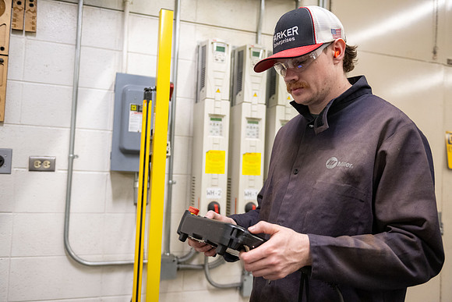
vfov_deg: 41.1
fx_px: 402
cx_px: 226
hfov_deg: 58.7
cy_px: 151
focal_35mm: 32
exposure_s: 1/640
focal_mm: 32
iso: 2500
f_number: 2.8
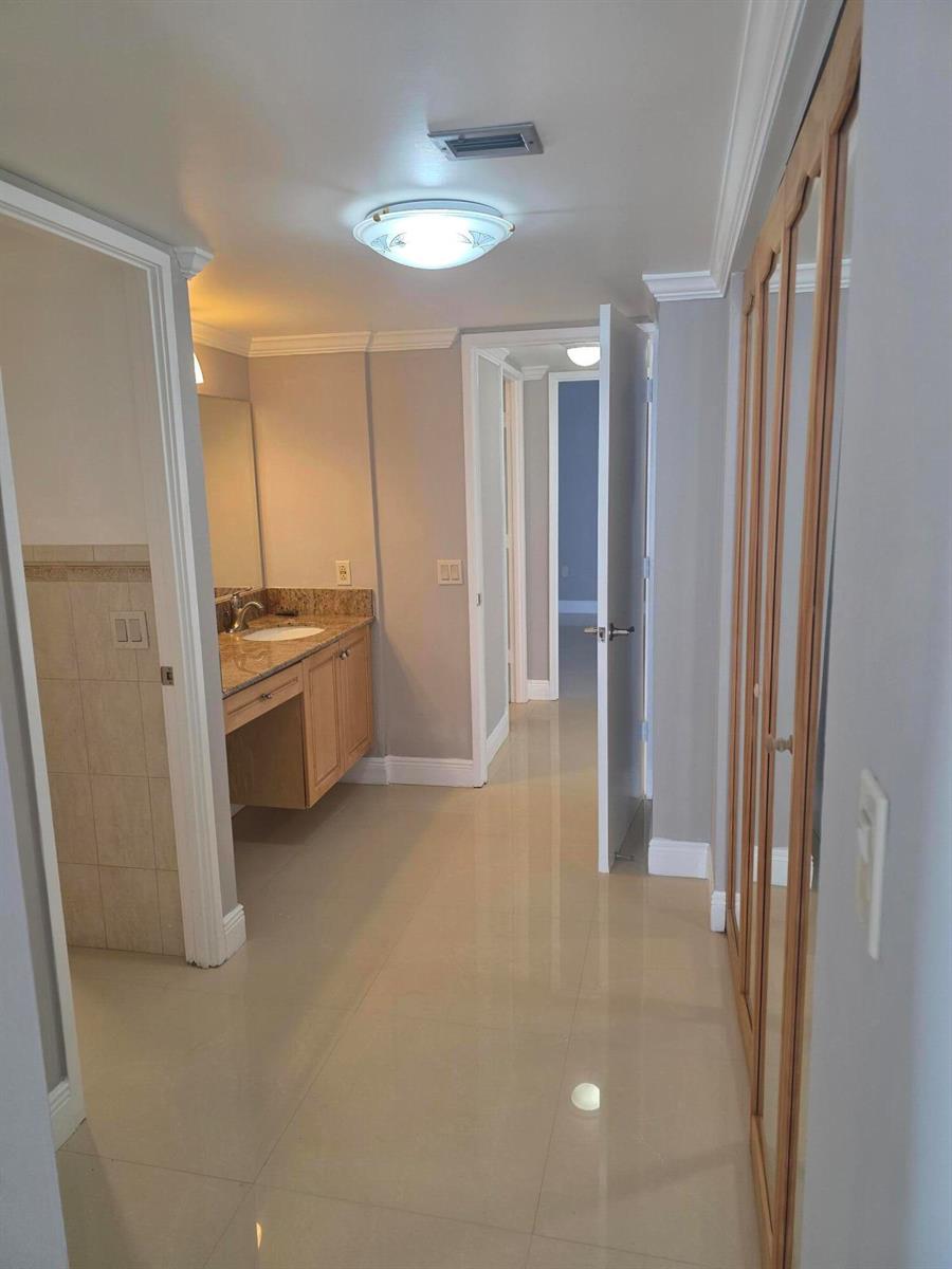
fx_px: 843
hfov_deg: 58.9
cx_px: 476
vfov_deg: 73.9
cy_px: 634
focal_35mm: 23
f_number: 1.7
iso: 160
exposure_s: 1/120
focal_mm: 6.3
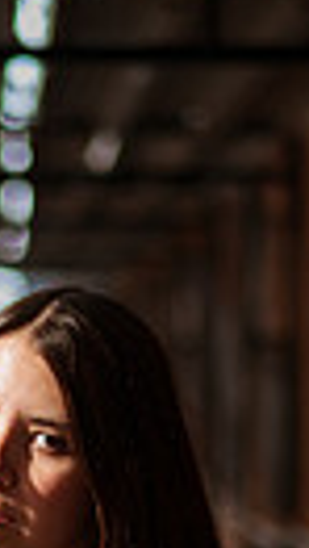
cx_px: -38
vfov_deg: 10.0
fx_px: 3020
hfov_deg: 5.8
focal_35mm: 208
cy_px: 845
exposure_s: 1/1000
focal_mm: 58
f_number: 1.8
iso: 50
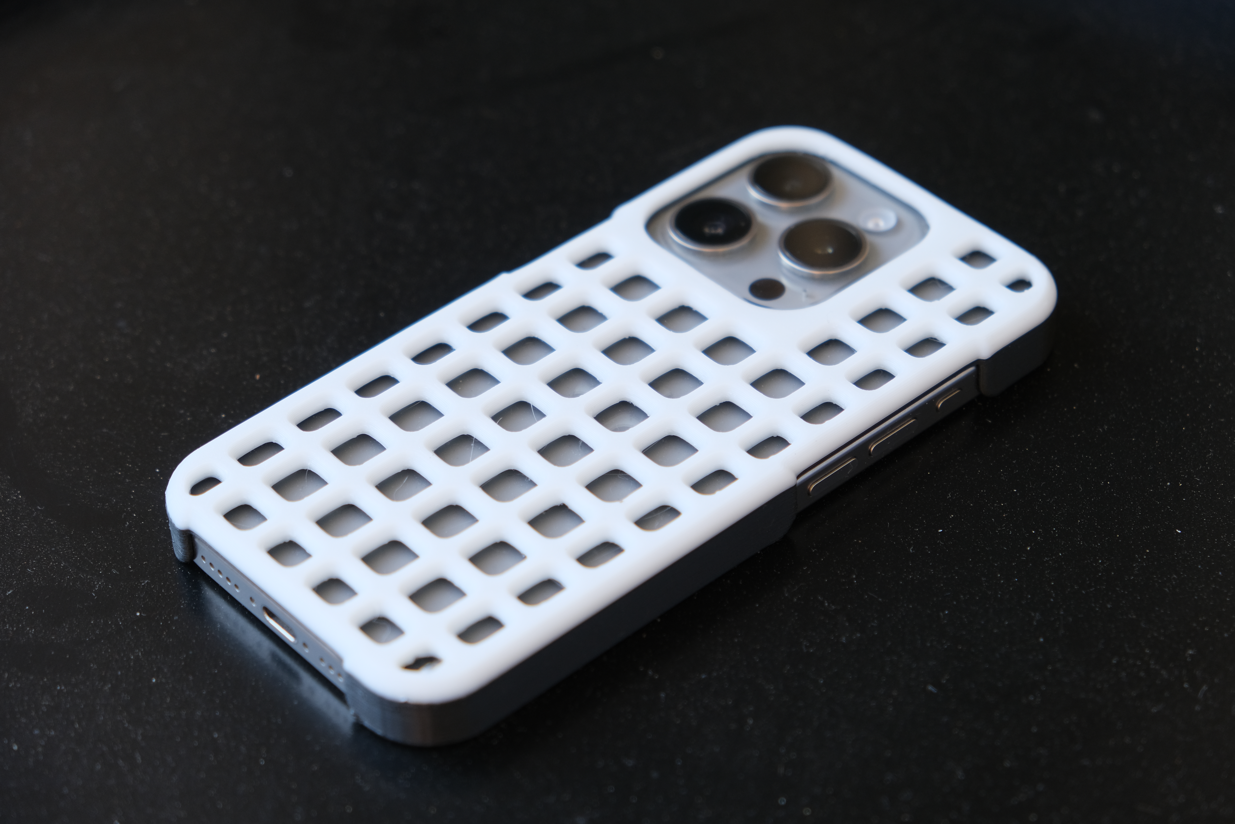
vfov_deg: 16.5
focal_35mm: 83
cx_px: 618
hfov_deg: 24.5
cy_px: 412
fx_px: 2847
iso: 320
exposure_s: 1/160
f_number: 4
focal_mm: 55
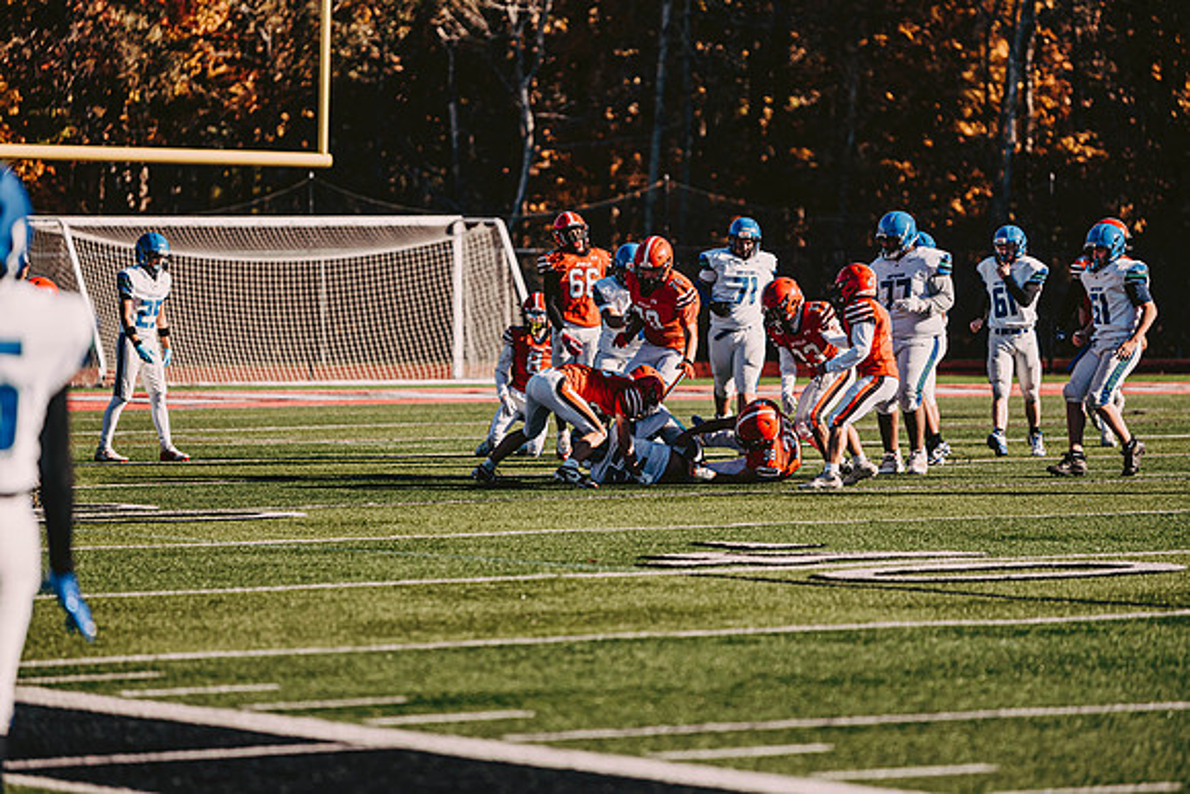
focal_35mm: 200
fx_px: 6612
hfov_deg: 10.3
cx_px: 595
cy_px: 397
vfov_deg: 6.9
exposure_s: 1/2000
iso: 250
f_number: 3.2
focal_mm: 200
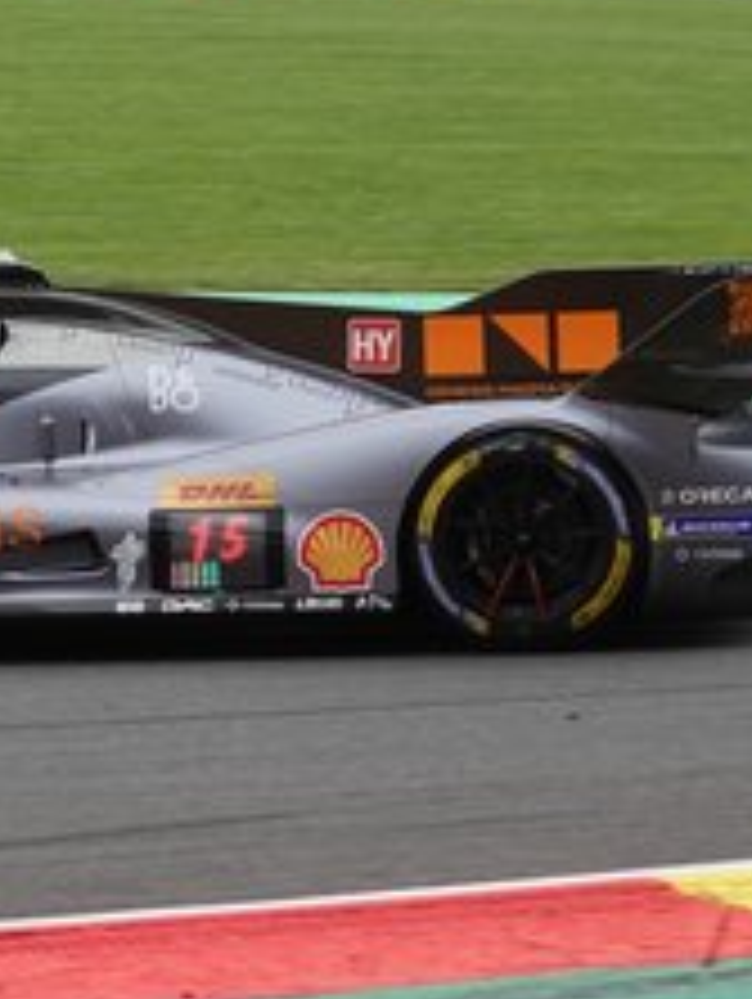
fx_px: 6476
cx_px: -36
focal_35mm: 224
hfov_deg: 6.6
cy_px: 536
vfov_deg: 8.8
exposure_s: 1/800
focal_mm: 42.08
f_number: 4
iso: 200
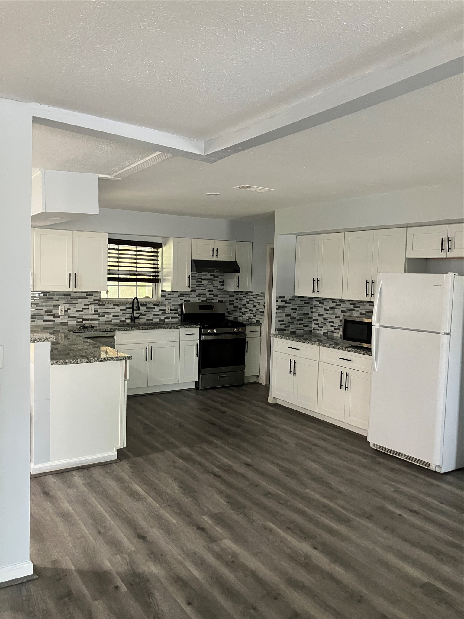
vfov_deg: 63.4
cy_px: 310
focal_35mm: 28
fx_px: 500
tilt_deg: -2.7
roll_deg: -2.1
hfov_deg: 49.7
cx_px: 232
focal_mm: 3.99
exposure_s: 1/40
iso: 250
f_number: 1.8
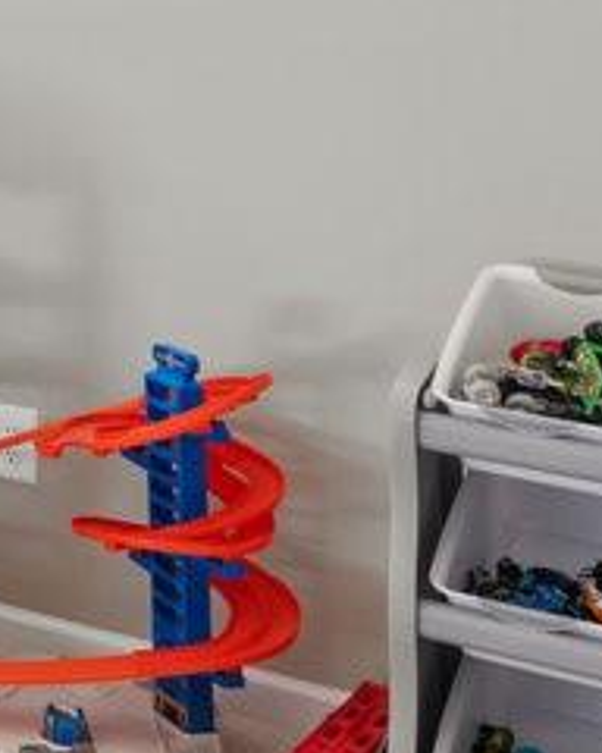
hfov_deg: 13.8
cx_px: -831
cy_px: 39
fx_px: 1782
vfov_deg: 23.1
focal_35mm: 80
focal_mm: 16
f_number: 11
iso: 100
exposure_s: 1/8
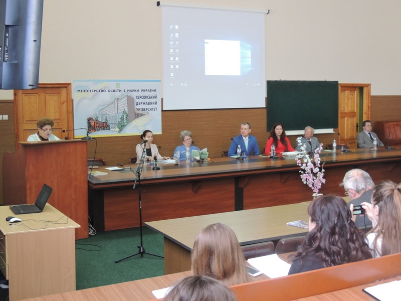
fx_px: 544
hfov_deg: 40.4
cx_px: 200
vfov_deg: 30.9
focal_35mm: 47
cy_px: 150
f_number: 3.5
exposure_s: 1/25
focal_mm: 8.3
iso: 400
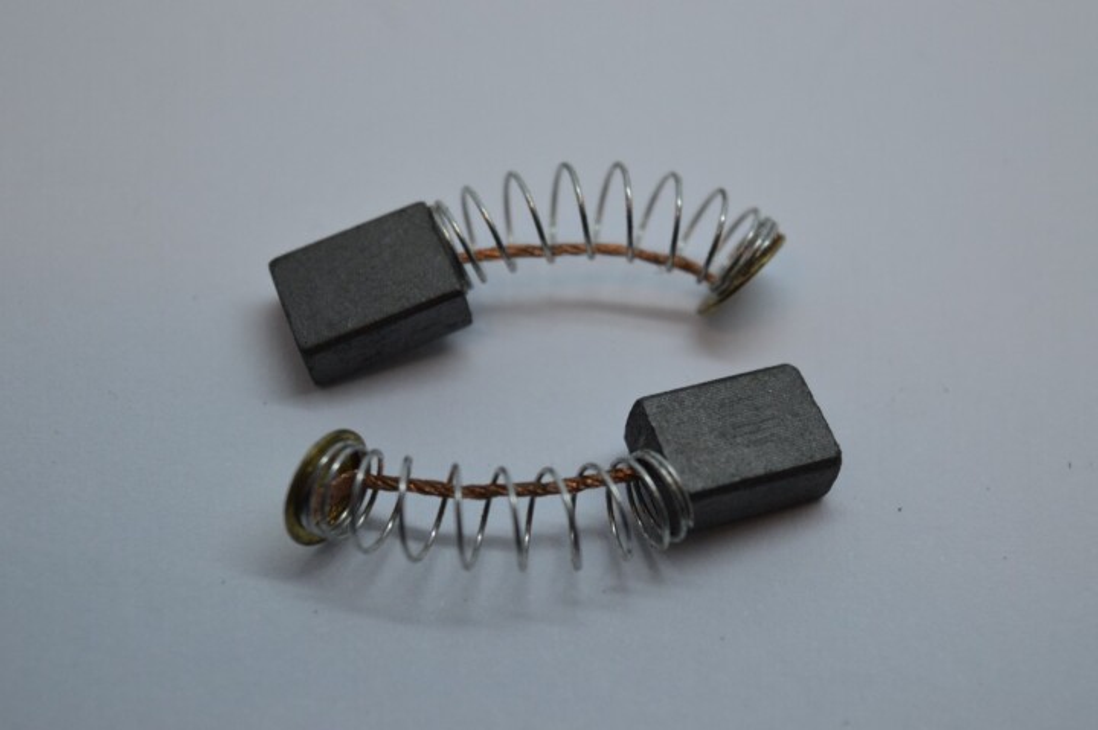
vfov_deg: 16.5
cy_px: 365
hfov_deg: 24.6
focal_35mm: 82
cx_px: 549
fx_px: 2514
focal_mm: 55
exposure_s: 1/125
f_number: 5.6
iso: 360
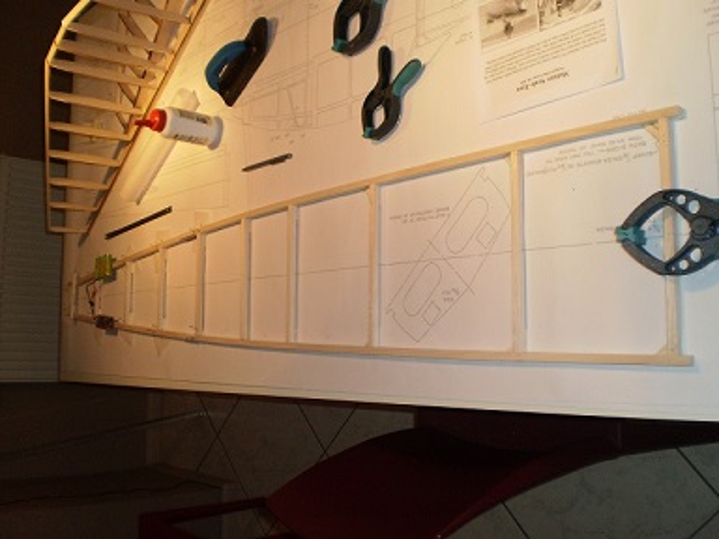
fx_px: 748
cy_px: 270
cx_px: 360
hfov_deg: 51.4
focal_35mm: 36
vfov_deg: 39.7
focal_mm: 6.3
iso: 125
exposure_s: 1/30
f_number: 3.1
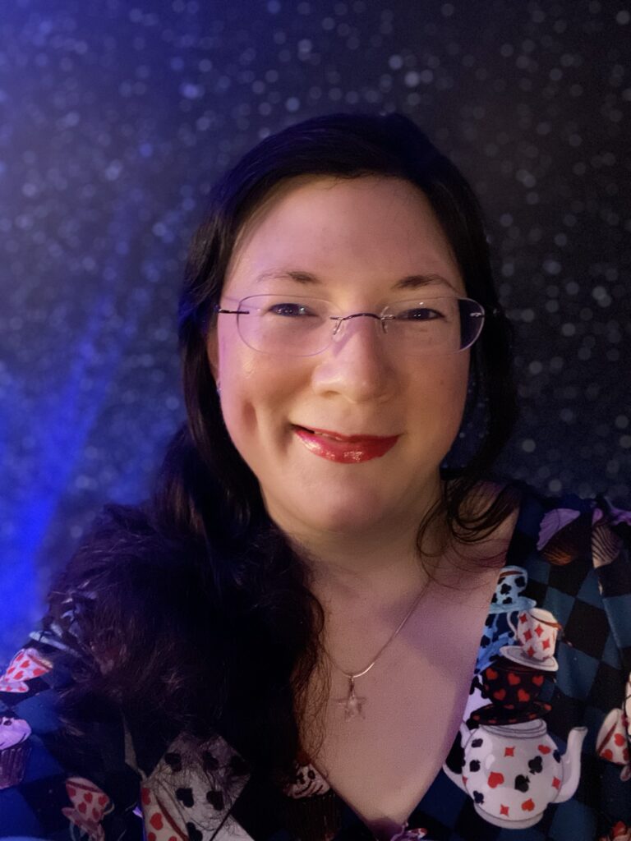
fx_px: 729
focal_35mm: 30
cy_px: 420
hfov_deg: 46.8
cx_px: 316
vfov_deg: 60.0
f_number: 2.2
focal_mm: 2.71
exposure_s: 1/17
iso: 800
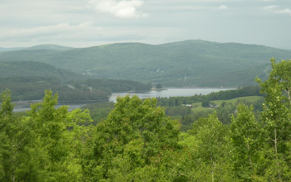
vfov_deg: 11.2
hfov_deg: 17.8
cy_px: 74
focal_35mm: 117
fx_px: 928
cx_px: 146
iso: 94
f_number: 6.3
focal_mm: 19.4
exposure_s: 1/251
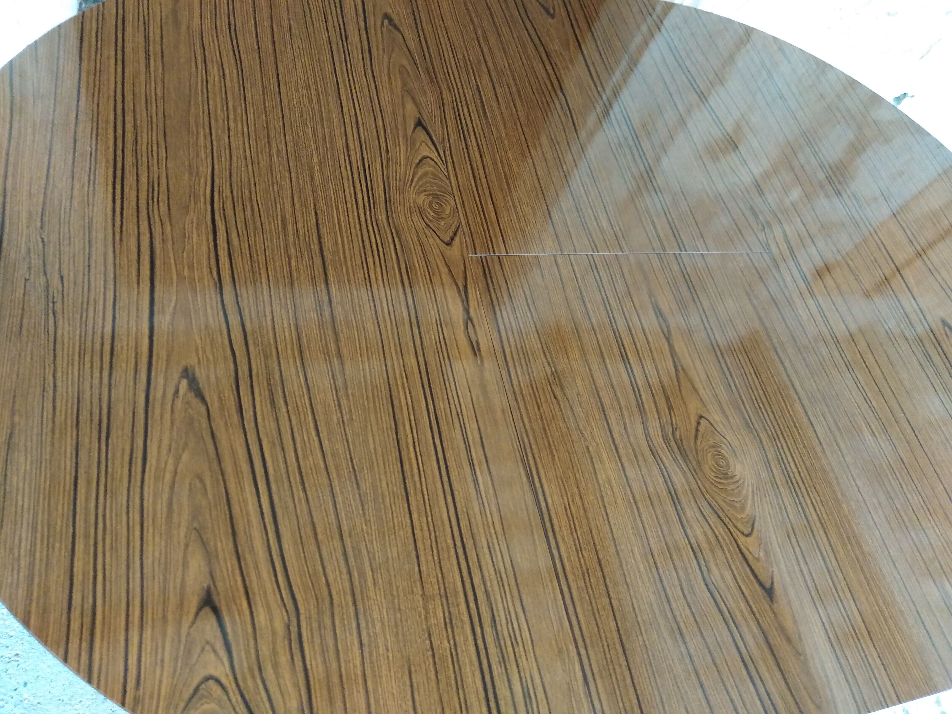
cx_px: 476
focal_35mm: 25
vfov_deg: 54.9
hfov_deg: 69.4
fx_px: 688
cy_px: 357
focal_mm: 3.46
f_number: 2.2
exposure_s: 1/20
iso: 351
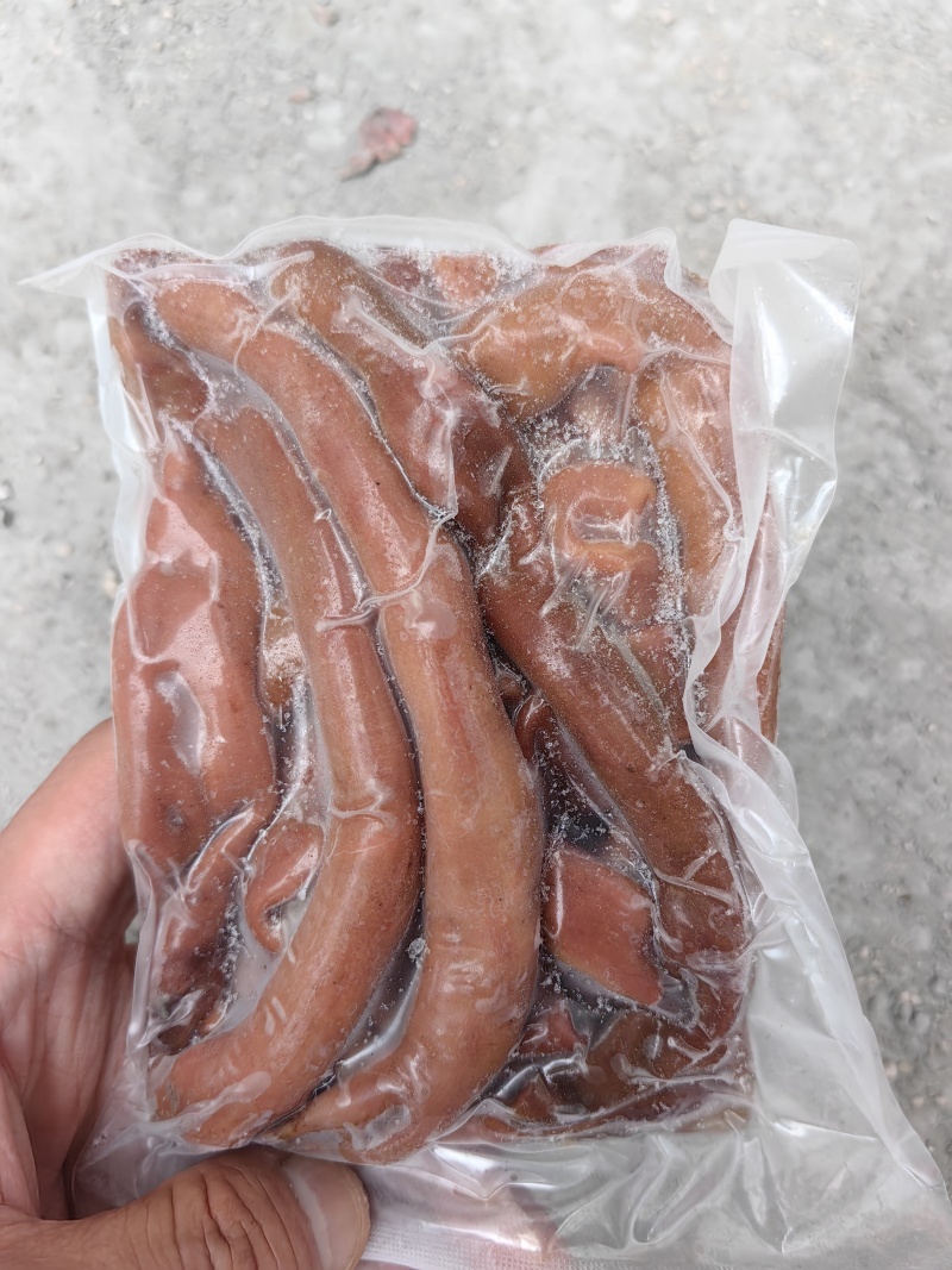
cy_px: 635
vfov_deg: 65.3
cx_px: 476
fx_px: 990
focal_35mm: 27
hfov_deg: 51.3
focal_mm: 5.75
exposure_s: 1/300
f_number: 2
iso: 320
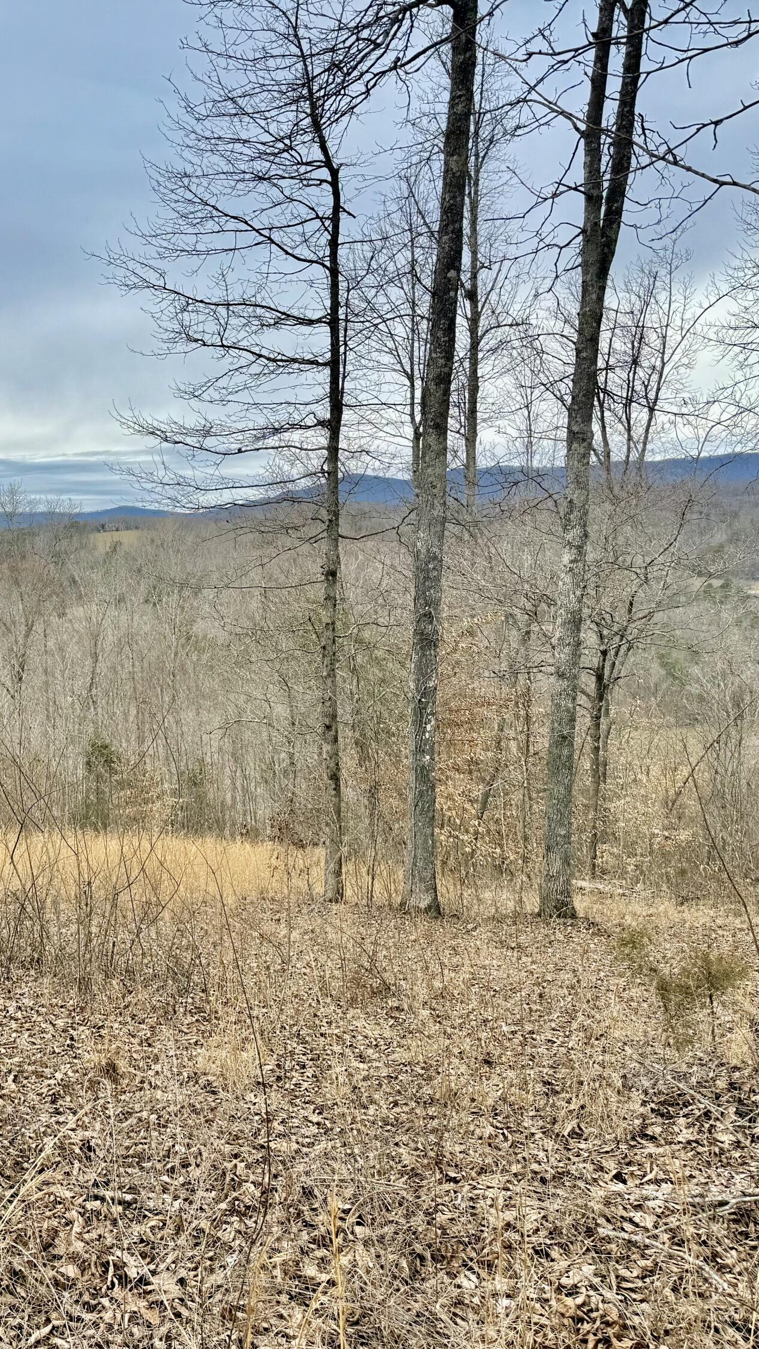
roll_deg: +1.2
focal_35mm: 35
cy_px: 676
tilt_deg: -4.7
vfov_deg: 56.6
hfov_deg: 31.3
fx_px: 1252
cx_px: 7
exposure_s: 1/2232
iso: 80
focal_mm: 6.76
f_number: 1.78
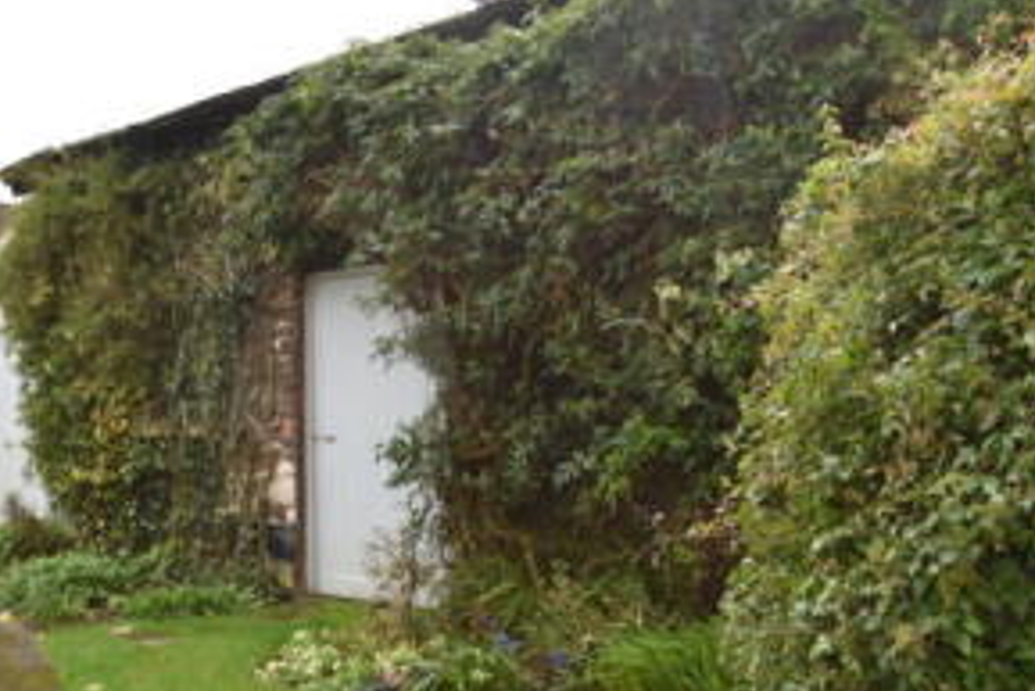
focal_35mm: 34
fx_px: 978
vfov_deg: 38.3
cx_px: 593
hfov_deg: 55.6
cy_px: 482
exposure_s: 1/125
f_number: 5.6
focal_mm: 10
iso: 125
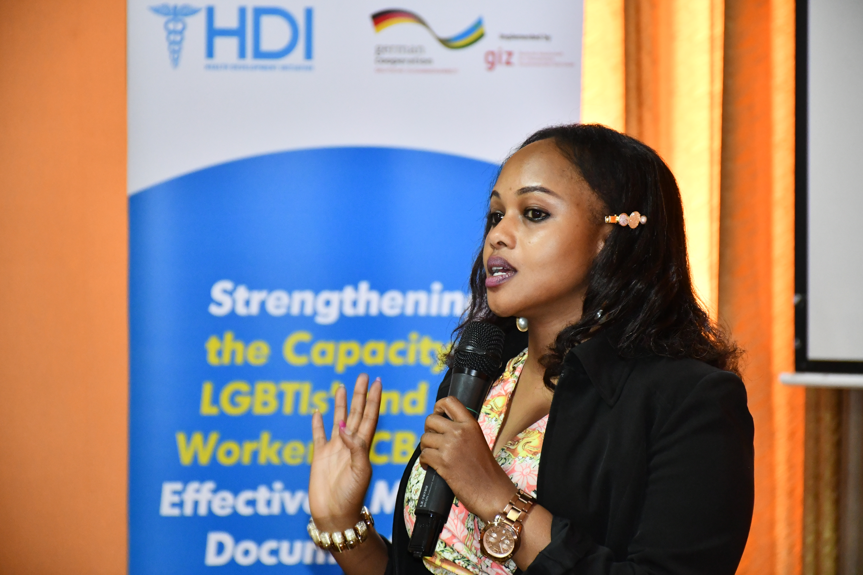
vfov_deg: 8.7
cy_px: 288
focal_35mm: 157
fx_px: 3763
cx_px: 432
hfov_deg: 13.1
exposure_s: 1/80
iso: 3200
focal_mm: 105
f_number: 5.6
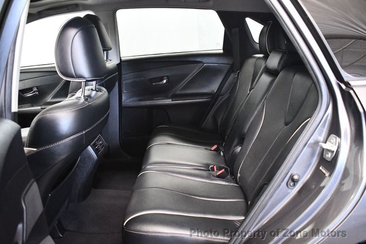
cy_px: 122
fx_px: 335
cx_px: 183
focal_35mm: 33
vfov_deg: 39.9
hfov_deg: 57.2
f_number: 3.8
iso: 6400
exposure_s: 1/60
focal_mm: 22
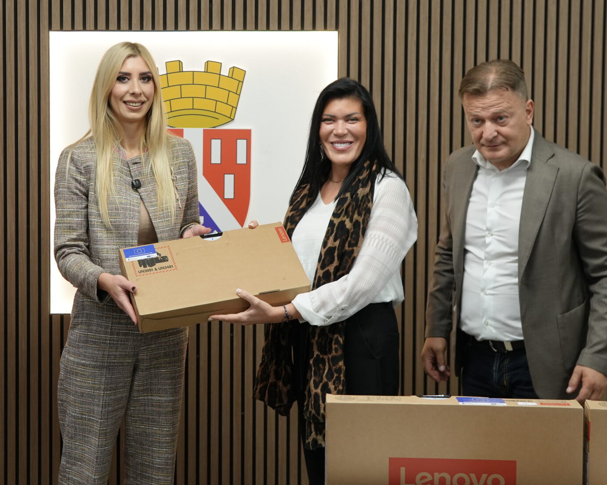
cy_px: 181
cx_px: 207
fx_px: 1347
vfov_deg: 20.4
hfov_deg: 25.3
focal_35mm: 75
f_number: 4
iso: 1250
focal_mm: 43
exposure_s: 1/160
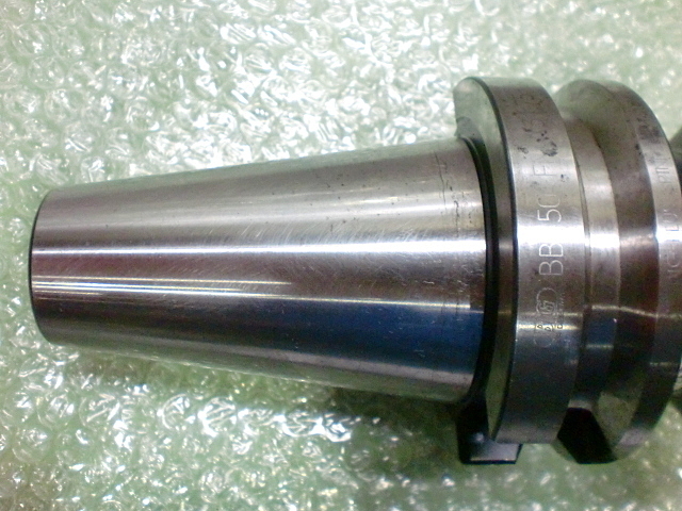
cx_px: 341
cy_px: 256
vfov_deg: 40.7
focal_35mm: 35
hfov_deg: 52.6
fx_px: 690
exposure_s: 1/60
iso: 640
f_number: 3.1
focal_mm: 6.3
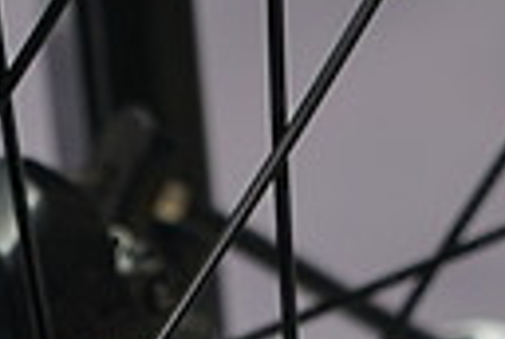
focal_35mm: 638
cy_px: 879
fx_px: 8971
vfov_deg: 2.2
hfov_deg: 3.2
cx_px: -63
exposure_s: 1/125
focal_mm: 105
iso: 500
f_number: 4
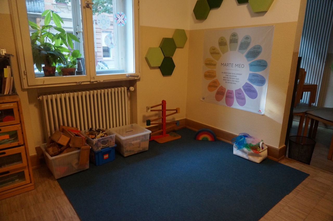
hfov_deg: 73.8
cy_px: 110
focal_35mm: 24
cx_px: 166
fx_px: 222
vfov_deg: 53.0
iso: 2000
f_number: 3.5
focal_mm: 16
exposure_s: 1/160
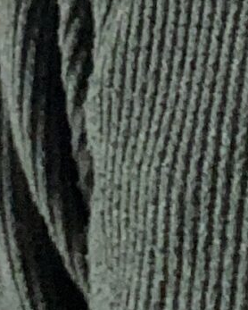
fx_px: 1980
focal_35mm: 216
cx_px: 226
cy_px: -443
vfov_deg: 8.2
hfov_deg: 7.1
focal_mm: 2.71
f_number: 2.2
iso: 160
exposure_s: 1/60
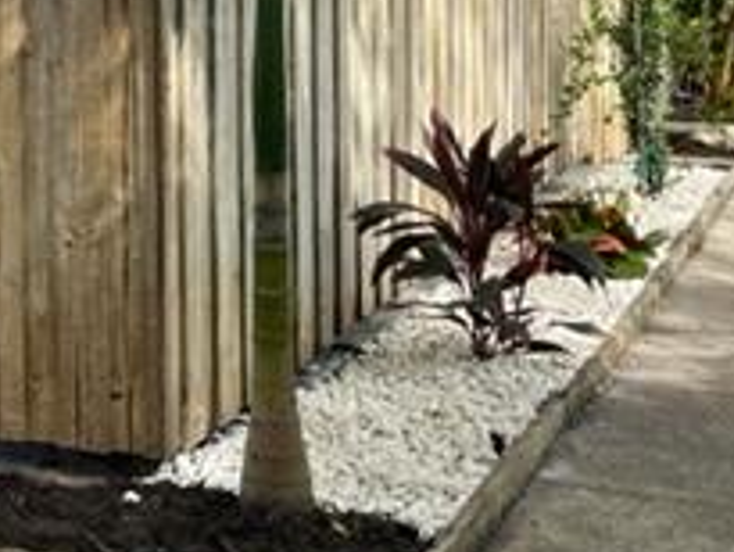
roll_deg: +1.2
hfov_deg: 22.6
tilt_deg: -2.4
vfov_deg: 17.9
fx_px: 1719
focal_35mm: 81
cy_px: 29
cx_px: -100
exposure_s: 1/550
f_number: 1.6
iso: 50
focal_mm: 5.1
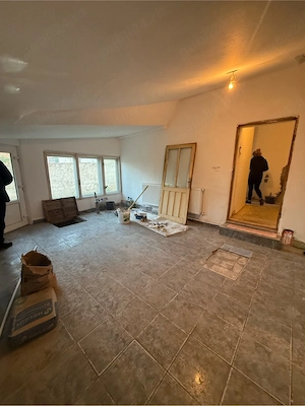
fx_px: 164
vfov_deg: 102.1
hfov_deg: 85.7
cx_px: 152
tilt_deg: -12.7
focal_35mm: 14
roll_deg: -2.3
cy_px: 203
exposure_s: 1/100
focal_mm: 2.22
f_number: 2.2
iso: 320
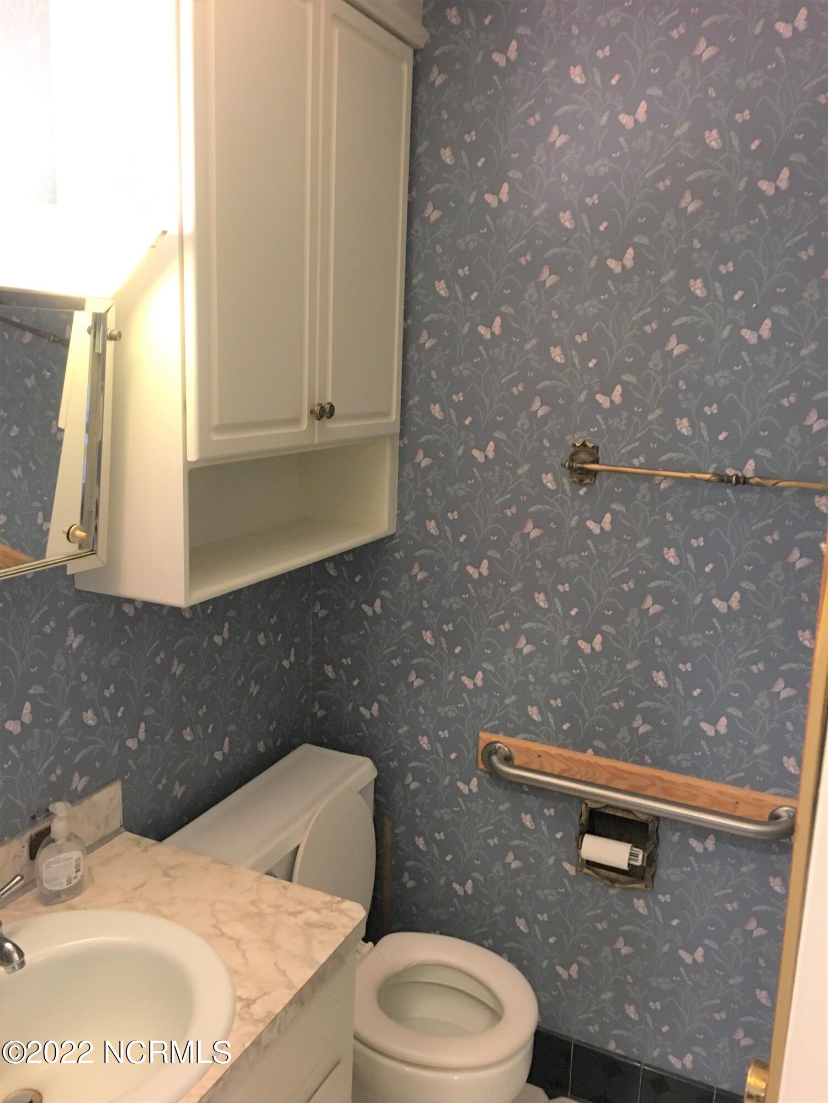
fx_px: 925
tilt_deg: -11.1
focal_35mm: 29
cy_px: 552
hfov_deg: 48.2
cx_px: 414
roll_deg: -0.3
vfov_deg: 61.7
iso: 200
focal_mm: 4.15
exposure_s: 1/24
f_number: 2.2
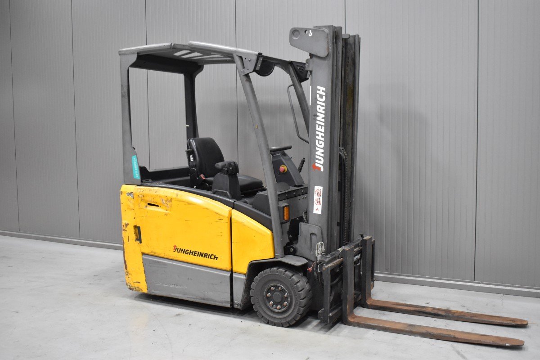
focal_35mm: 36
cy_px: 180
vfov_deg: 36.9
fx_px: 540
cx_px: 270
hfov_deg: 53.1
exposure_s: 1/50
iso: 1600
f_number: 4
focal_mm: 24
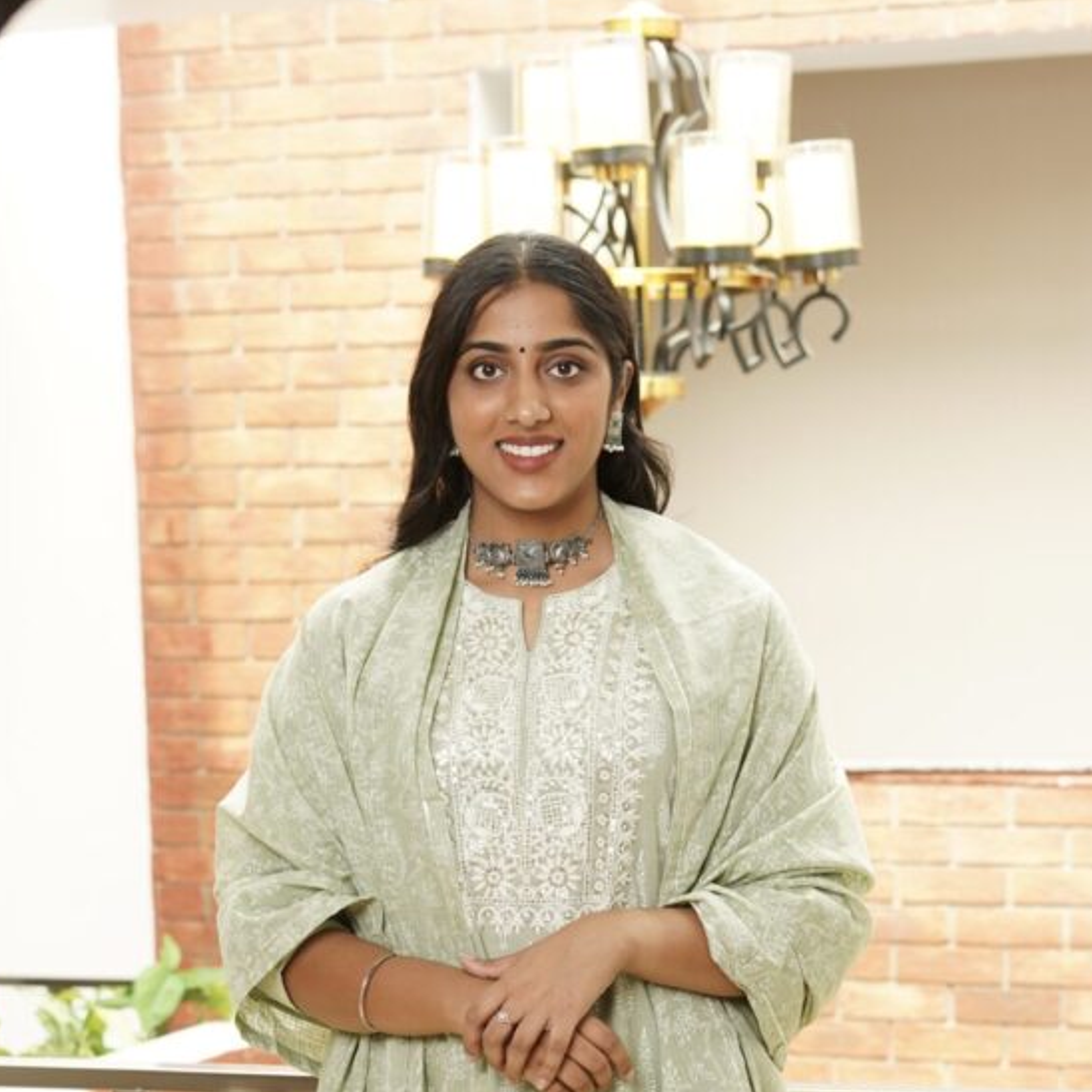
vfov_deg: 18.2
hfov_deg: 18.7
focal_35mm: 93
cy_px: 1112
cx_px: 580
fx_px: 3319
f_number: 4
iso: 500
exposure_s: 1/250
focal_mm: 50
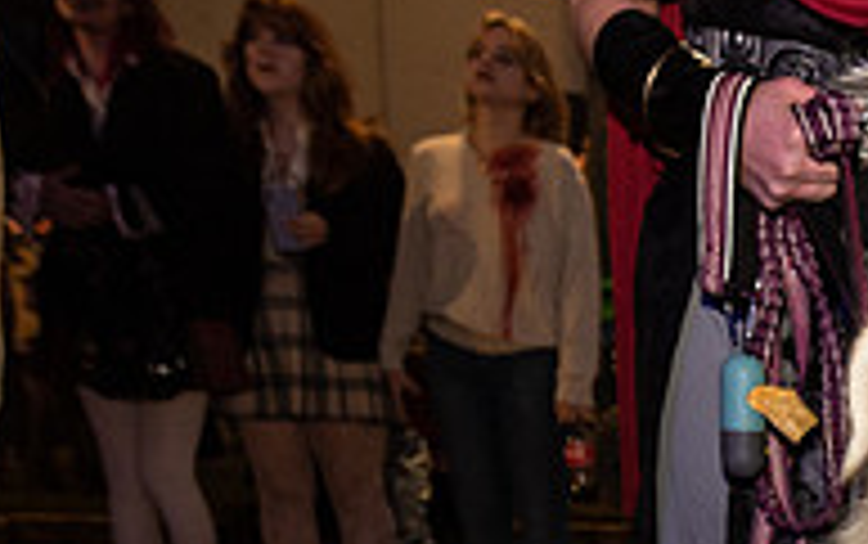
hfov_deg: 32.8
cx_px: 1032
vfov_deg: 22.4
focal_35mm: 51
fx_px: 1208
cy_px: 728
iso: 1000
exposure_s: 1/50
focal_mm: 14
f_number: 4
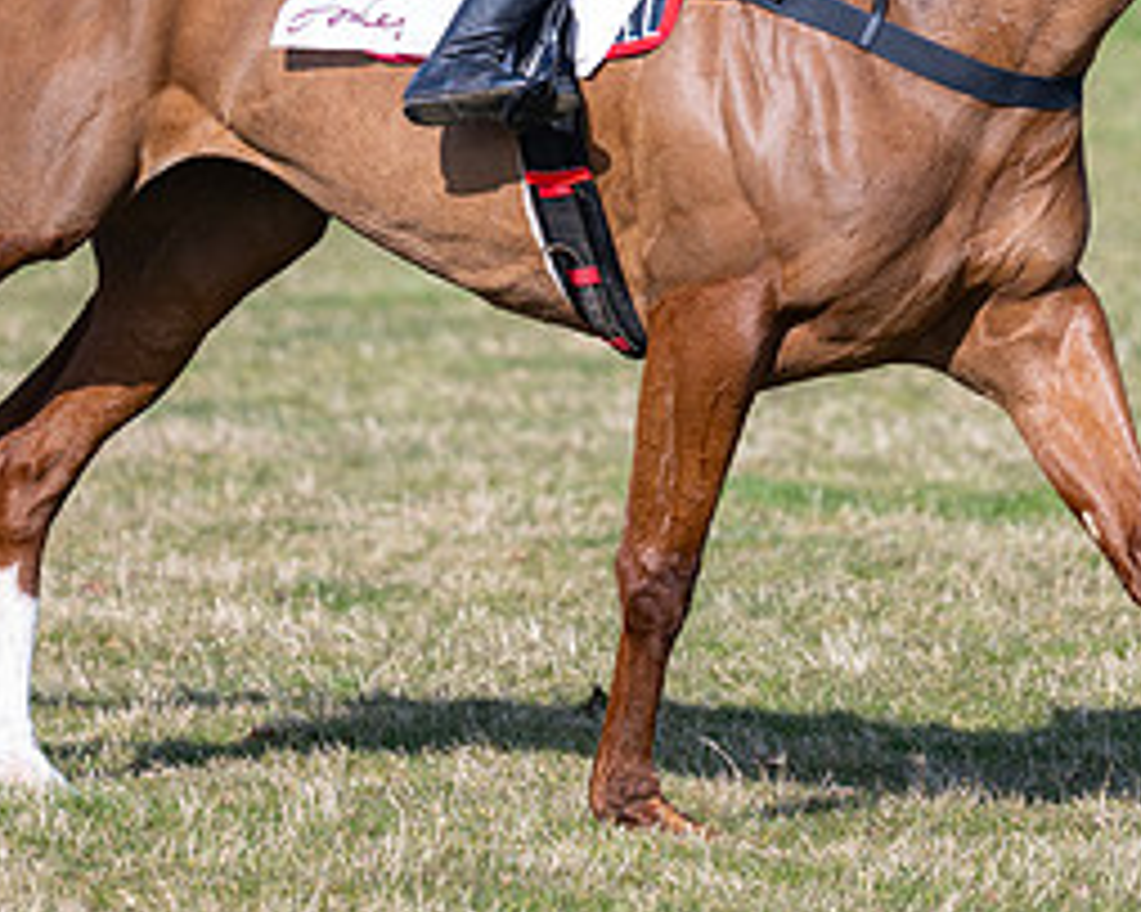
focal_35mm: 527
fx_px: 17790
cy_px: 0
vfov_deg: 2.9
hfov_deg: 3.7
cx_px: 588
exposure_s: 1/3200
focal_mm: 170
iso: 200
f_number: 2.8
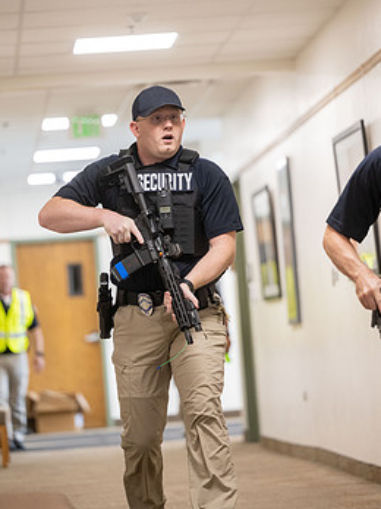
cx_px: 164
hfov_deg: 9.2
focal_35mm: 162
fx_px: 2379
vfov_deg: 12.2
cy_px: 235
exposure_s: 1/500
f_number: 2.8
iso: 2000
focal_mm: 130
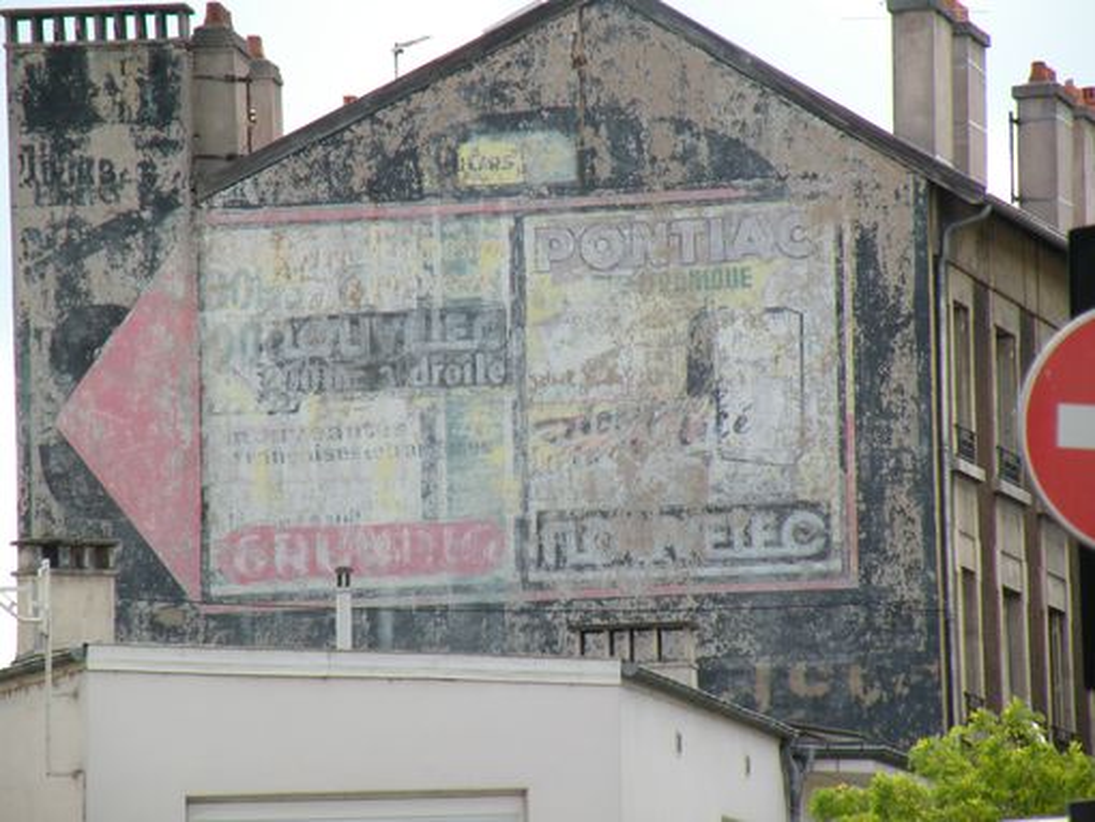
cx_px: 548
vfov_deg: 5.6
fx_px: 8355
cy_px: 411
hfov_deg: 7.5
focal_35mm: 264
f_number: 5
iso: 64
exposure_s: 1/176
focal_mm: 46.7
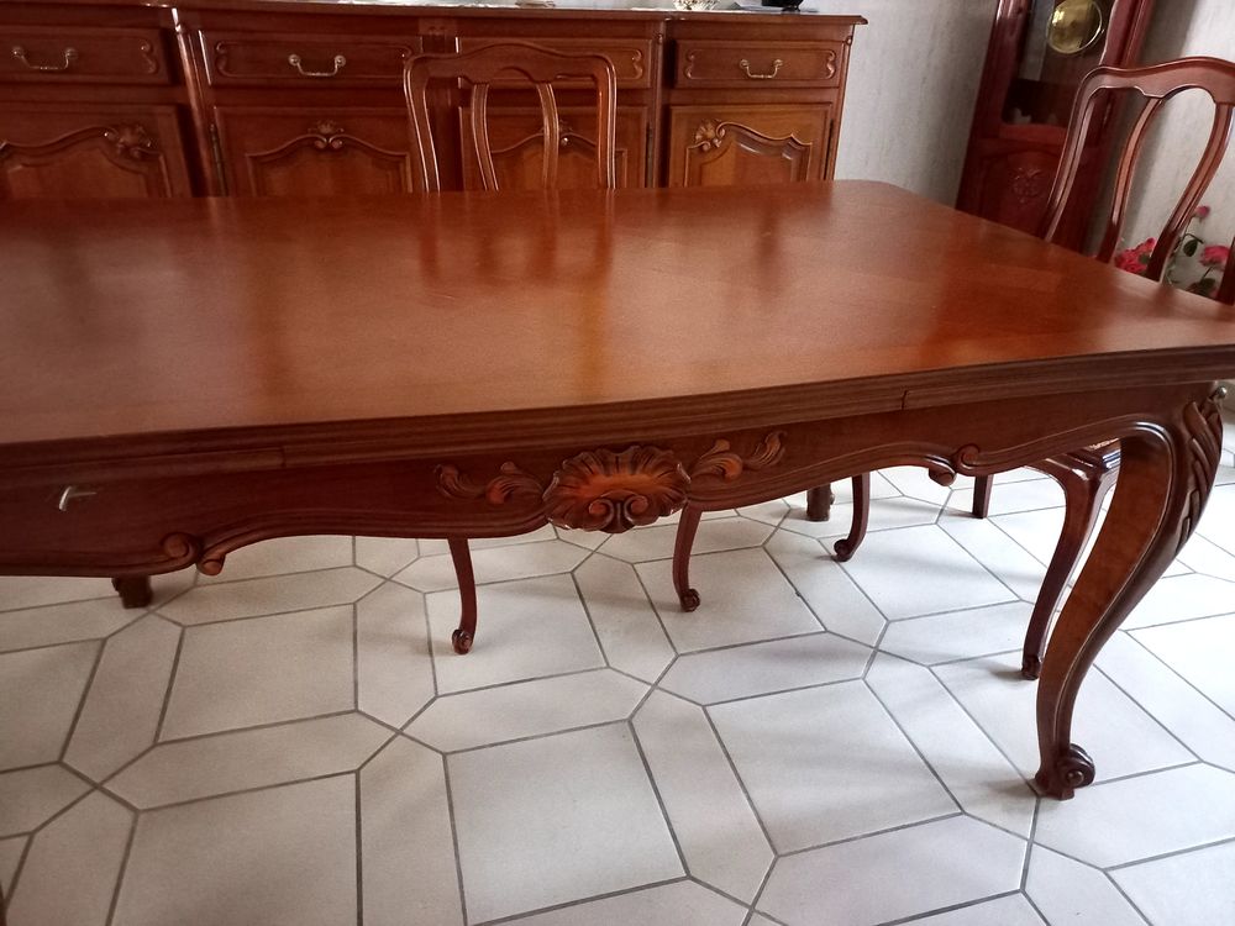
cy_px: 463
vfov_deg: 54.9
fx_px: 892
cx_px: 618
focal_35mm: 25
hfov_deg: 69.4
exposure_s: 1/16
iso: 4000
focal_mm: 4.6
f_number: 1.8
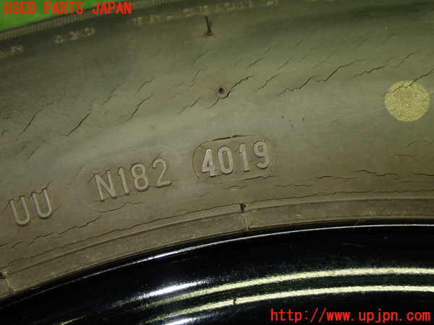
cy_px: 162
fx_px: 589
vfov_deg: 30.9
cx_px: 217
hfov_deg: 40.4
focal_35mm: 47
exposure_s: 1/50
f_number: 3.1
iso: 400
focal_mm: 8.4
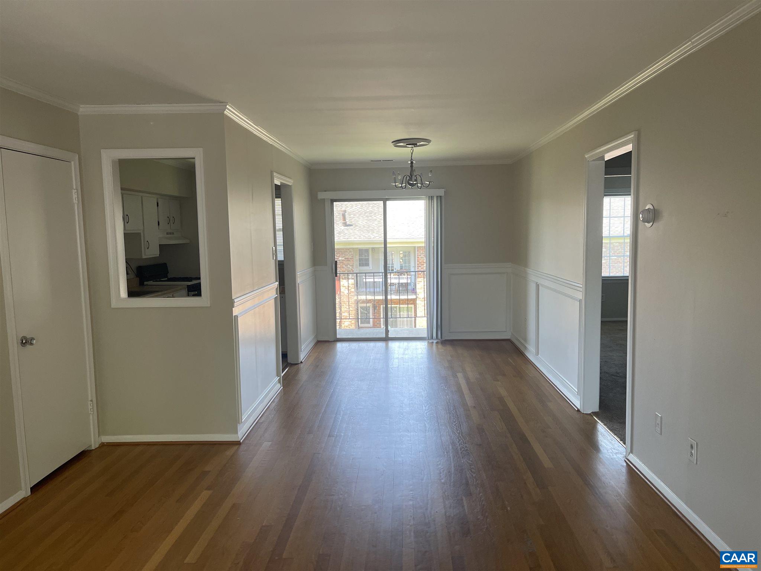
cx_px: 380
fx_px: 572
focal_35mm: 26
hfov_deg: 67.3
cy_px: 286
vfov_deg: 53.1
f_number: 1.6
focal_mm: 5.1
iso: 80
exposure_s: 1/120
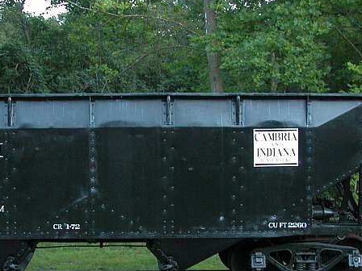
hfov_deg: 24.2
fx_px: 837
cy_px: 186
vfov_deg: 18.4
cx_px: 109
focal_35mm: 80
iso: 200
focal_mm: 8.9
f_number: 2.8
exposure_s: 1/125
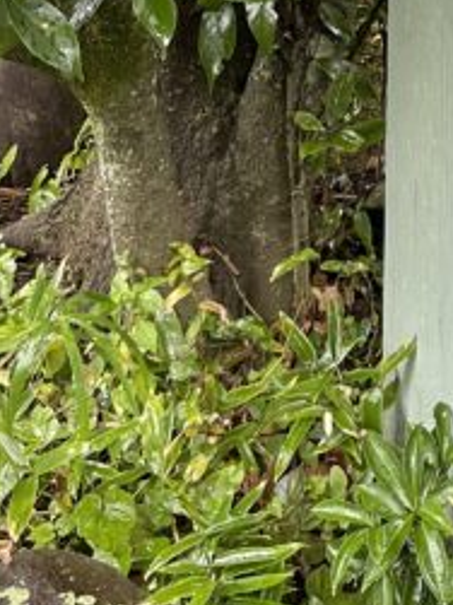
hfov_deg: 13.6
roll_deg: +1.1
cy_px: -497
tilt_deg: -1.1
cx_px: 535
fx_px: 1851
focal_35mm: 106
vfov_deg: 15.7
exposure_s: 1/77
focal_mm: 5.1
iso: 125
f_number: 1.6
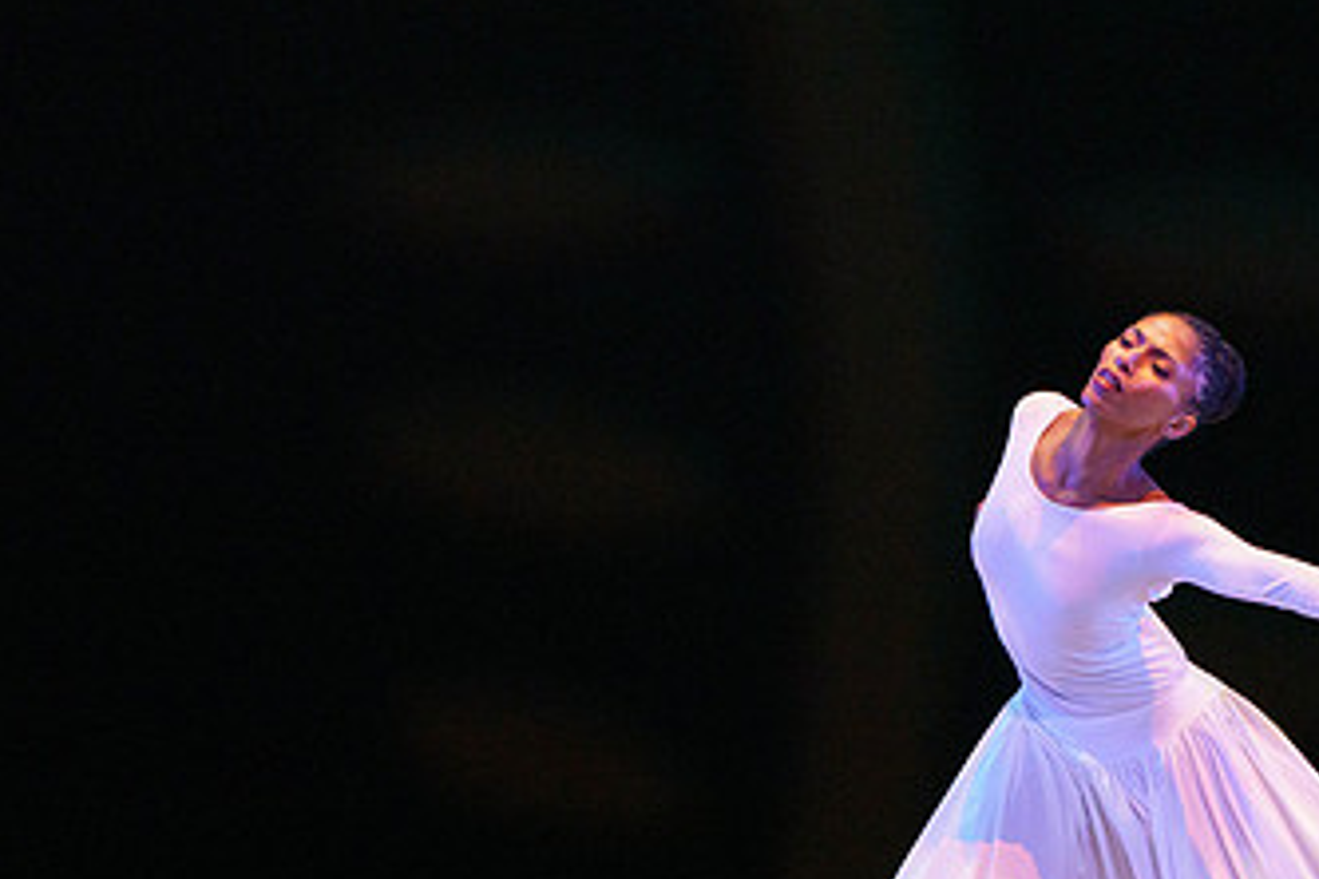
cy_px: 576
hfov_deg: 3.0
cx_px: 1018
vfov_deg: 2.0
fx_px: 25352
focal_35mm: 692
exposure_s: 1/400
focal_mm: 376
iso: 5000
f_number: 6.3
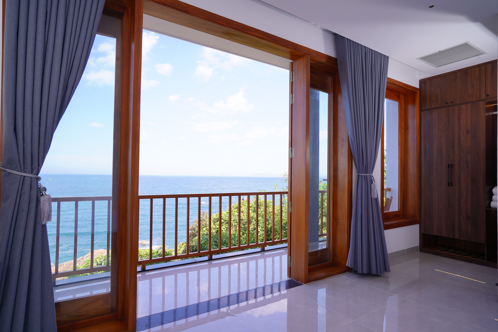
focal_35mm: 20
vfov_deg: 61.9
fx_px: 277
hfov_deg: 84.0
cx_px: 249
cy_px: 166
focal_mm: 20
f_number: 8
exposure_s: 1/125
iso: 160
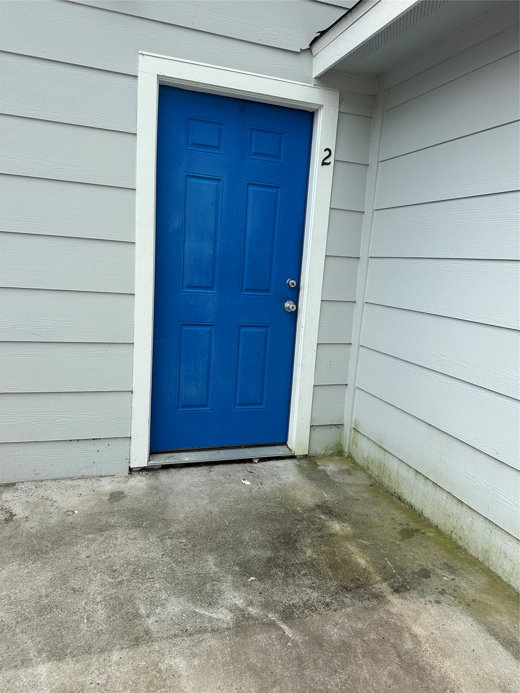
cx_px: 260
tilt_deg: -9.4
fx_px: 481
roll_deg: -4.5
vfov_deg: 71.6
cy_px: 346
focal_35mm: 24
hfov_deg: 56.8
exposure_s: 1/1083
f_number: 1.78
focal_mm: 6.86
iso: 80
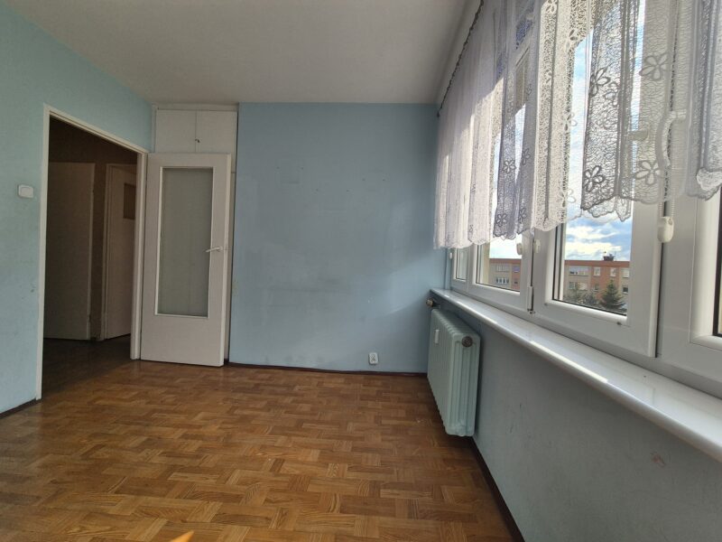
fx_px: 271
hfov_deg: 106.2
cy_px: 271
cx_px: 361
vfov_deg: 89.9
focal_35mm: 13
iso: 50
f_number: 2.2
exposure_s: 1/868
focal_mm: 2.2
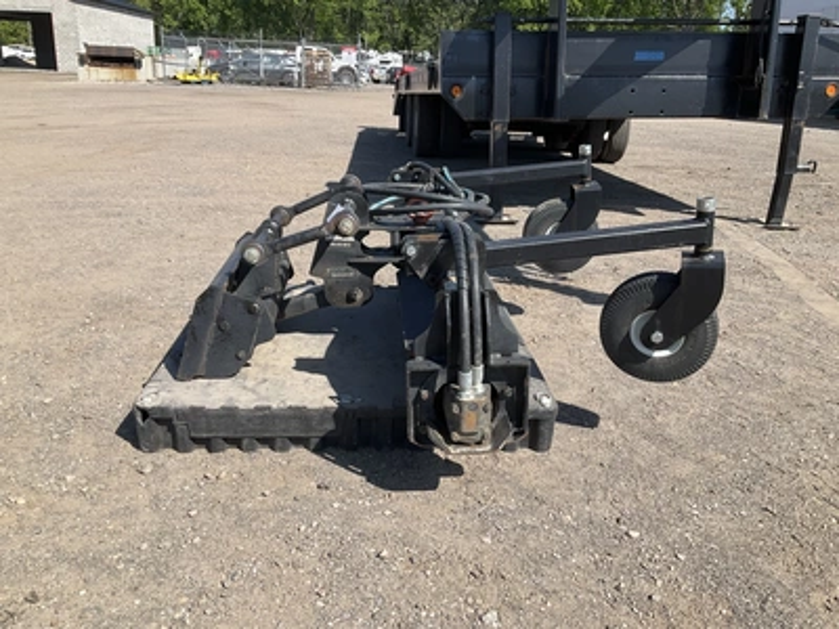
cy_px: 314
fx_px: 703
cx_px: 420
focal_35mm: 29
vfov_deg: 48.2
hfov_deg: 61.7
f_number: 1.8
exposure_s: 1/1342
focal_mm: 3
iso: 25
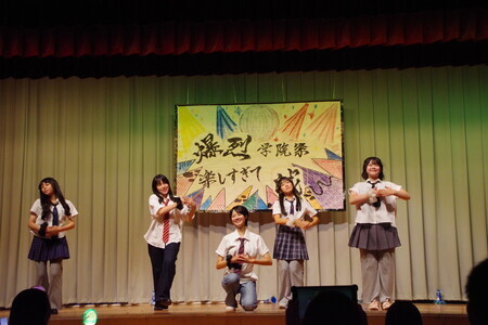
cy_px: 162
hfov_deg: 35.9
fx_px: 752
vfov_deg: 24.4
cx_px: 244
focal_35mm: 56
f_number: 7.1
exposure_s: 1/160
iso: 6400
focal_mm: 37
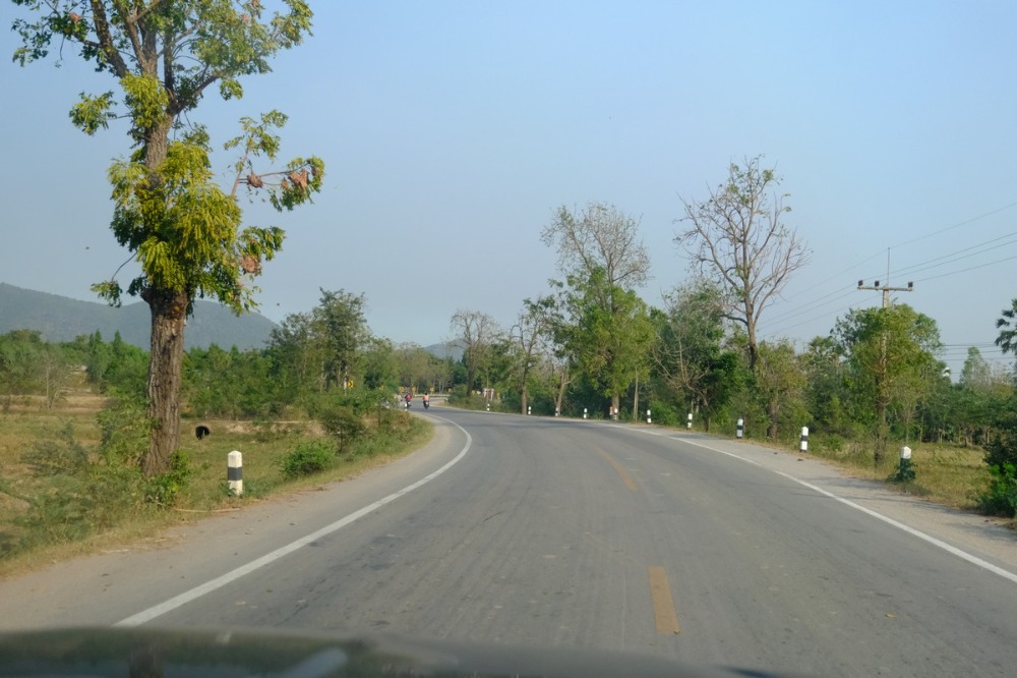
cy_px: 339
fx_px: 1101
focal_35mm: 39
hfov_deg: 49.6
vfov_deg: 34.2
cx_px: 508
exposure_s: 1/4000
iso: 3200
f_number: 2.8
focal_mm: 25.7
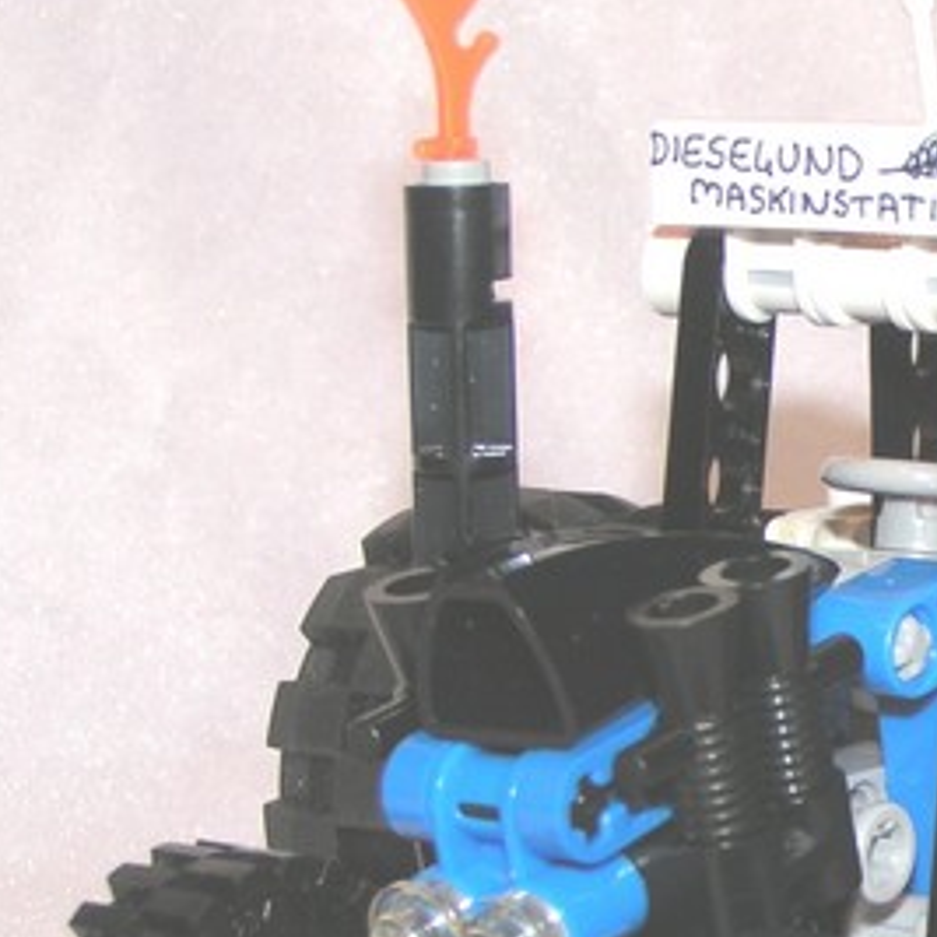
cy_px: 602
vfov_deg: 13.1
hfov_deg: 12.8
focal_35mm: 133
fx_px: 4073
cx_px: 1098
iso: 100
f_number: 5
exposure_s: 1/60
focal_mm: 9.7
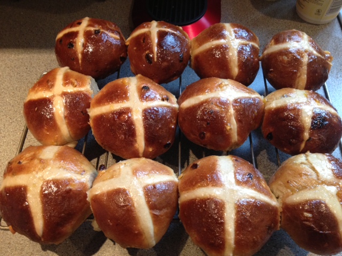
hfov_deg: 52.6
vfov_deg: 40.7
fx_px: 346
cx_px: 171
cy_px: 128
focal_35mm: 35
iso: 125
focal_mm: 4.28
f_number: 2.4
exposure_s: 1/20
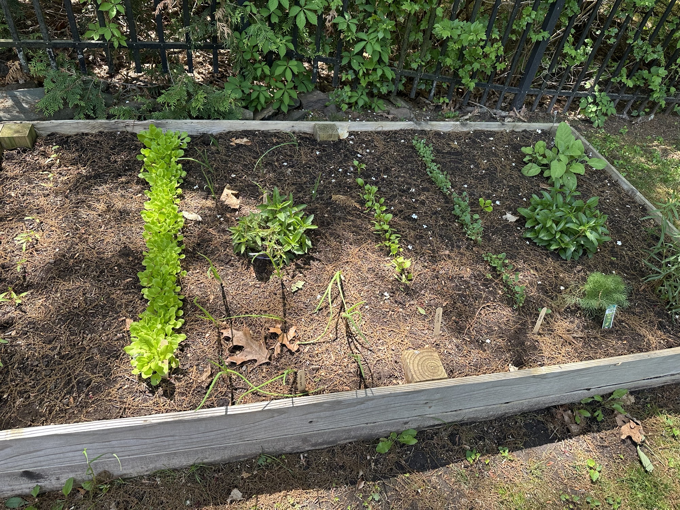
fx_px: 471
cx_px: 340
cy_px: 255
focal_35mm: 24
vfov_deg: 56.8
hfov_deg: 71.6
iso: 80
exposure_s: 1/282
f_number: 1.78
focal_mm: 6.86
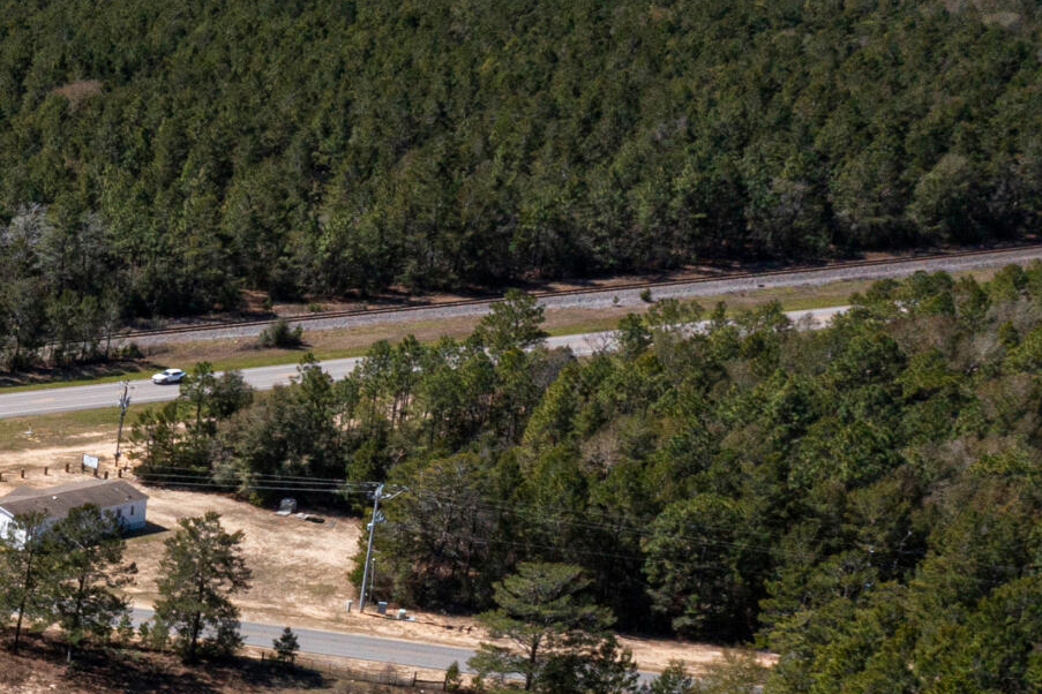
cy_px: 790
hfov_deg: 18.8
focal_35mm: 93
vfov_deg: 14.3
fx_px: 2692
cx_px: -595
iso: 100
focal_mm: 10.26
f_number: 9
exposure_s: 1/400
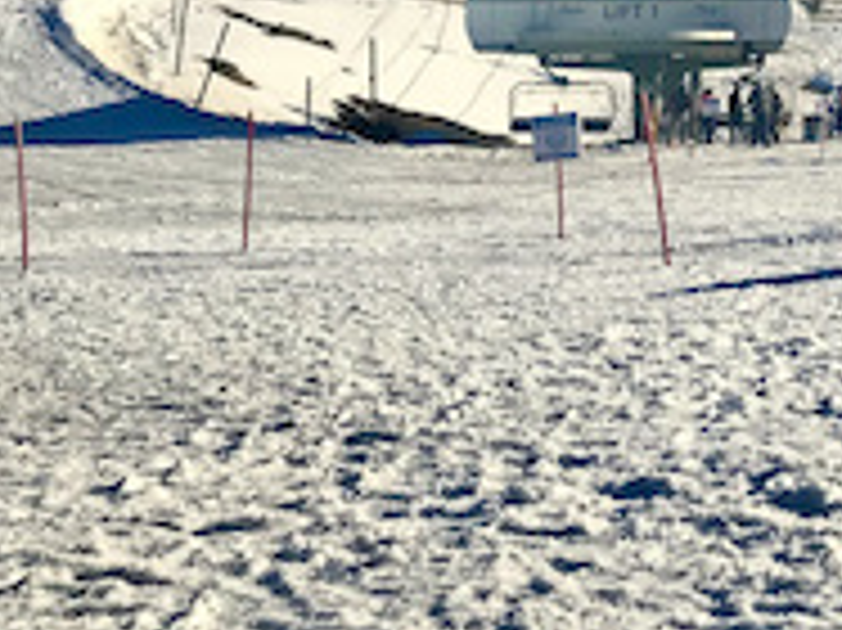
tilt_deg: +5.8
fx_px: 2188
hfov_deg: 19.7
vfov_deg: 15.8
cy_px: -126
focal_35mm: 90
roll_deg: -0.4
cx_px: 1153
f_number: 1.8
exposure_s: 1/4367
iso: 20
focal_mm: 3.99
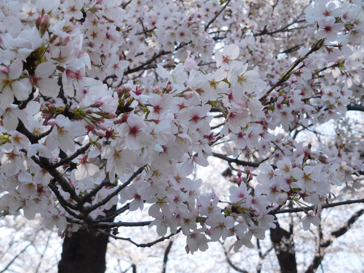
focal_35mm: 70
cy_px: 136
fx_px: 736
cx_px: 182
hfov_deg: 27.8
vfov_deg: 21.0
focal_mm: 12.5
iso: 125
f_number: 4.5
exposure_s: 1/400
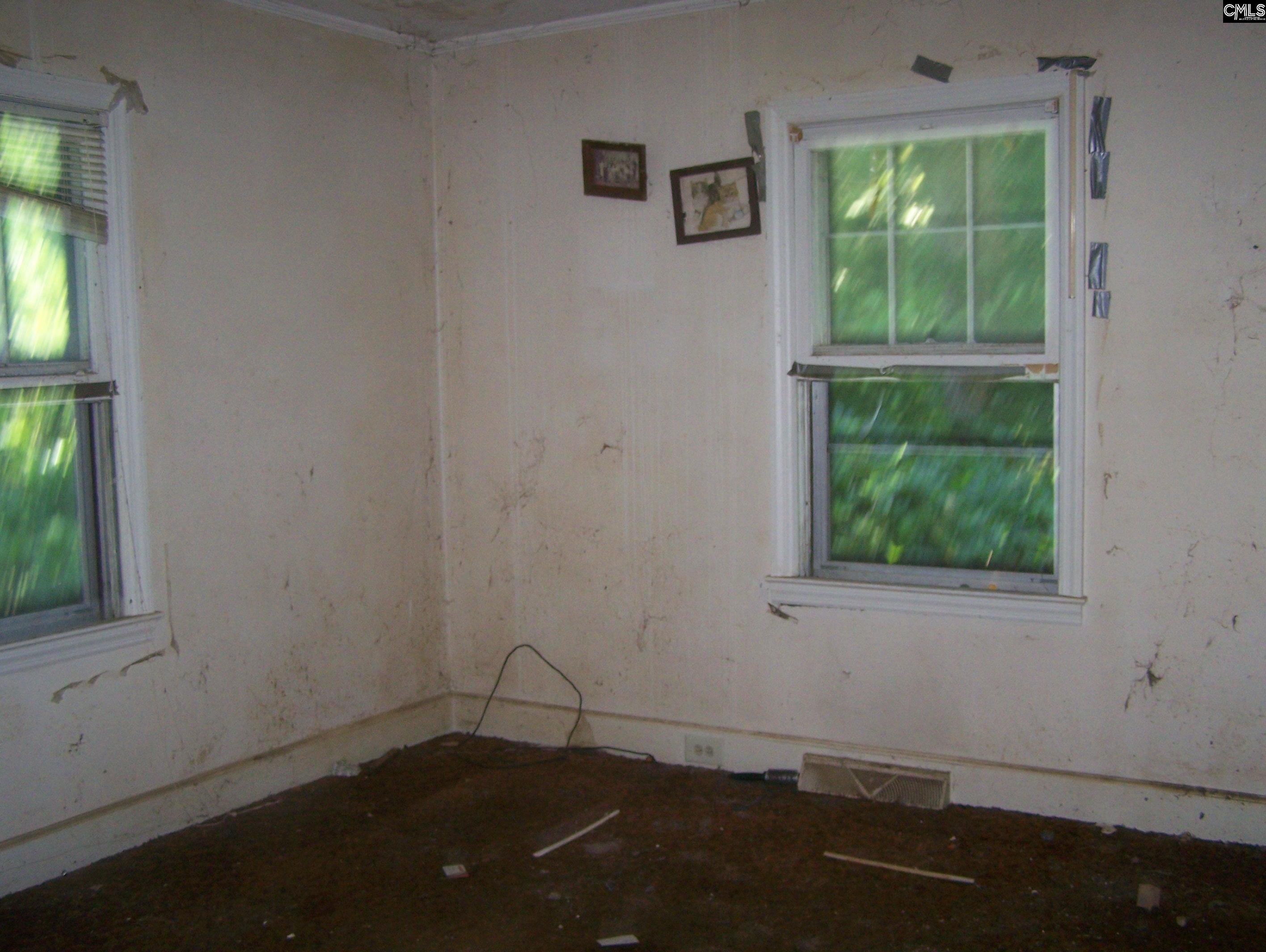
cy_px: 476
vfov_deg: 37.8
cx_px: 633
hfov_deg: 48.9
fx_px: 1391
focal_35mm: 38
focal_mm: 6.3
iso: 160
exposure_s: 1/60
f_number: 2.8
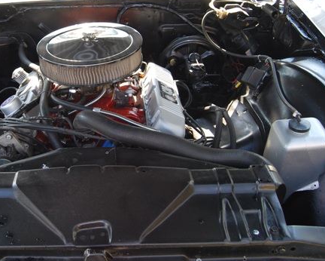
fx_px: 452
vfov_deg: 31.8
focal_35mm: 47
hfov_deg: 38.8
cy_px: 84
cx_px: 93
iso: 200
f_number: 5
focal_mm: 18
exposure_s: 1/100
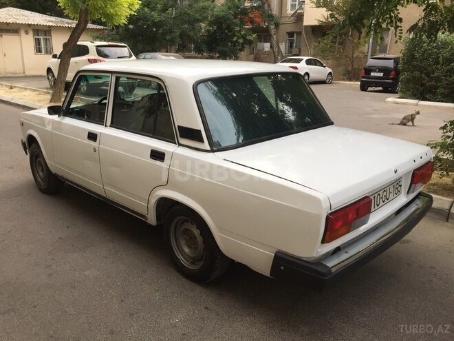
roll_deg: -1.7
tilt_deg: -15.6
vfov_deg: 48.2
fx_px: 380
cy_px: 170
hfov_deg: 61.7
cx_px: 227
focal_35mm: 29
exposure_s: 1/100
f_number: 2.2
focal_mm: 4.15
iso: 50
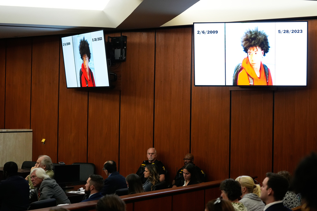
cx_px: 158
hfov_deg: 28.9
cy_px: 106
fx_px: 616
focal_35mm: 70
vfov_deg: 19.4
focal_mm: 70
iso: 3200
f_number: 2.8
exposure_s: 1/320
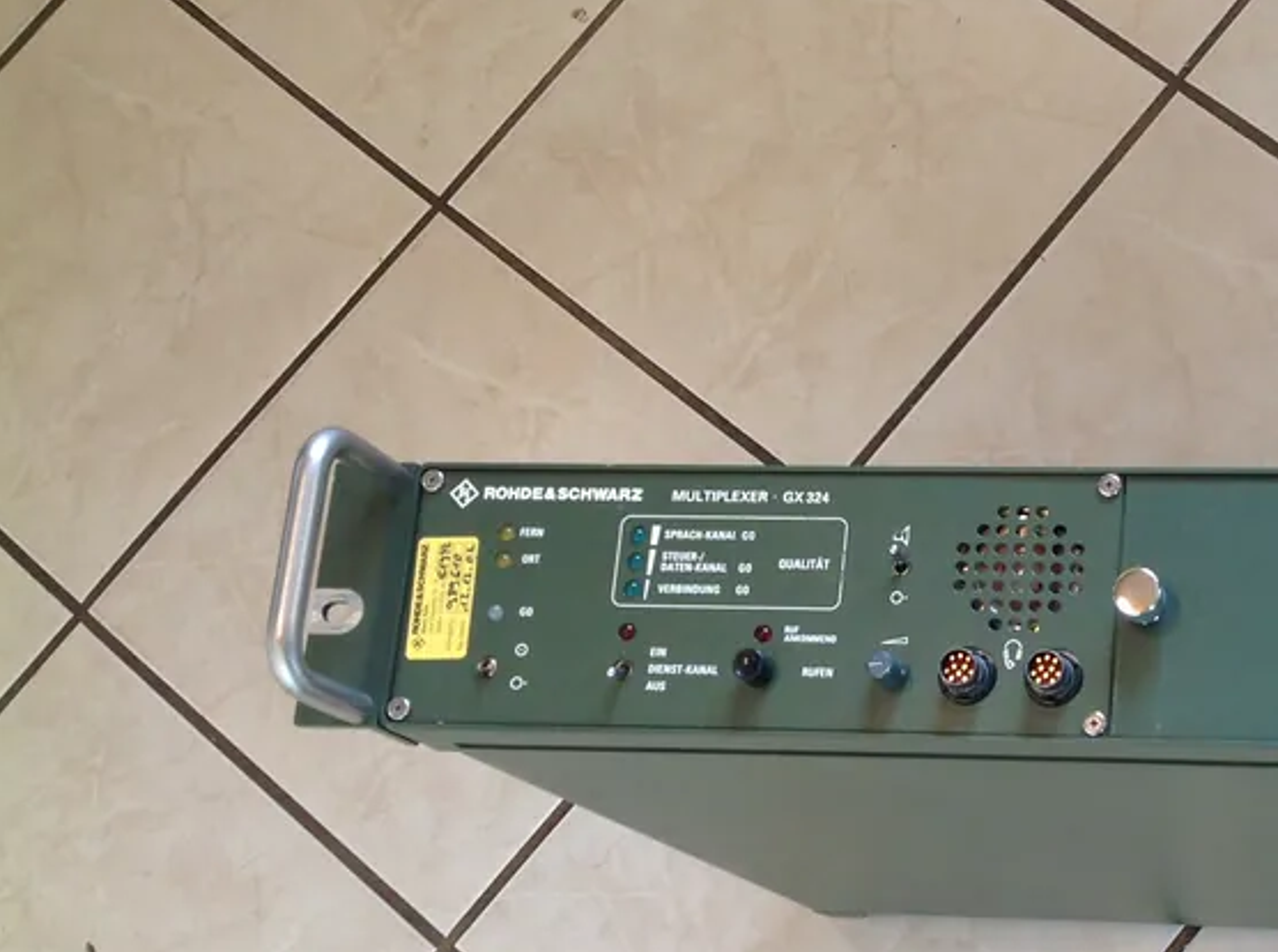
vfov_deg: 23.1
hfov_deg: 29.6
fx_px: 2320
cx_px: 1140
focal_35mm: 63
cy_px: 644
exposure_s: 1/15
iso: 64
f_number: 2.4
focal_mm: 4.28
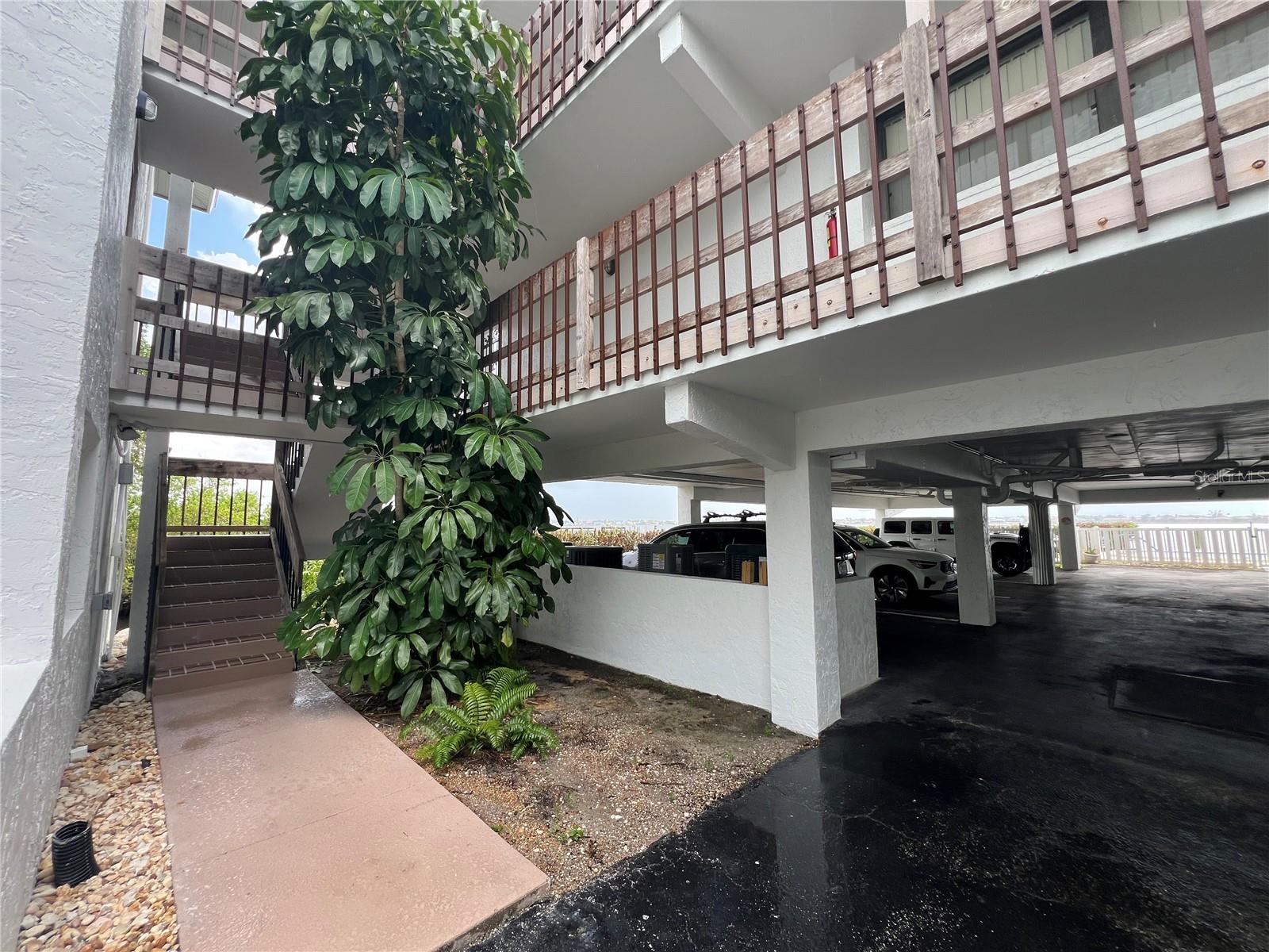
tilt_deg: +4.4
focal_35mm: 13
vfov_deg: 89.9
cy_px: 476
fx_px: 477
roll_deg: -0.2
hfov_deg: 106.2
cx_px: 634
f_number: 1.8
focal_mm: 1.57
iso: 32
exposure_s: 1/106
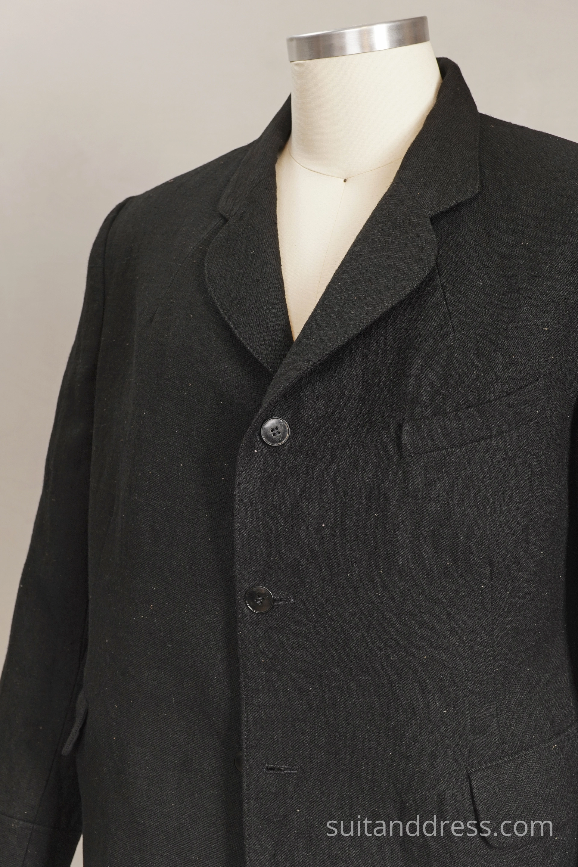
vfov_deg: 41.1
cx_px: 289
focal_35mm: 48
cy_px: 434
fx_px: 1156
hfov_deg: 28.1
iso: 320
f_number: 5.6
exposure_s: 1/25
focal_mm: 32
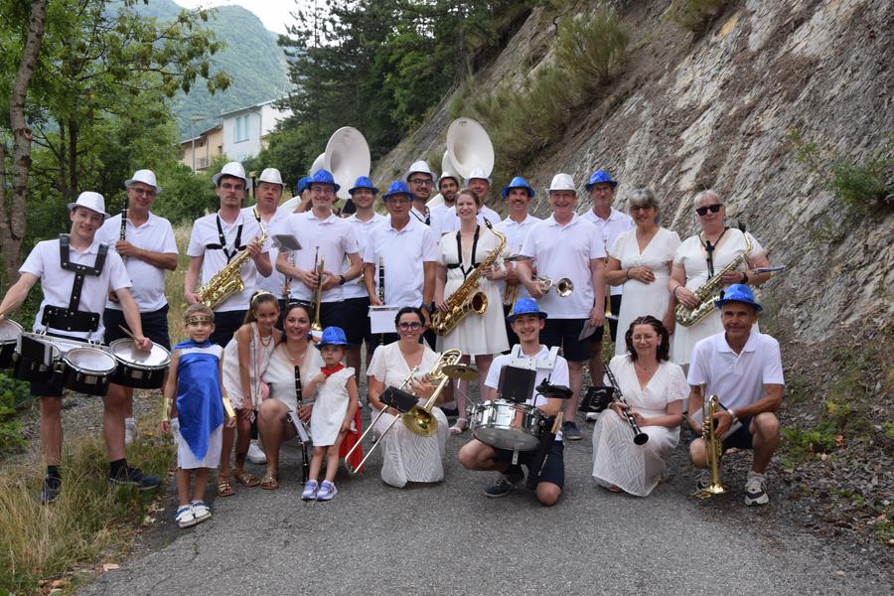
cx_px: 447
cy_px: 298
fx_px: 1117
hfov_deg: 43.6
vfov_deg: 29.9
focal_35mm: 45
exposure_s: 1/160
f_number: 6.3
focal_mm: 30
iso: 400
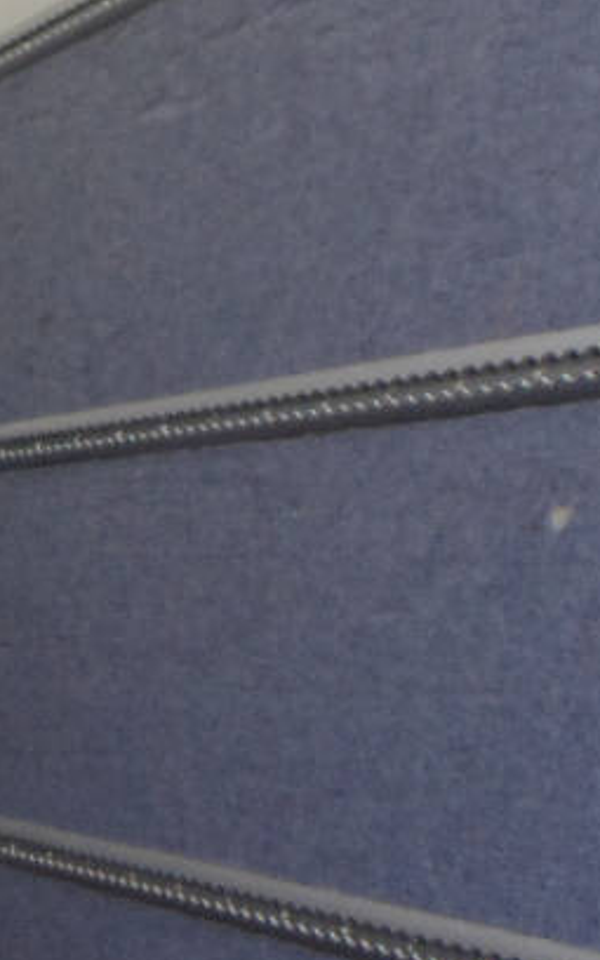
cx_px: -889
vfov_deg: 20.0
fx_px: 2721
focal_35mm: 104
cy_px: 355
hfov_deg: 10.6
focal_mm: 4.5
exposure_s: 1/125
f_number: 3
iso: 80
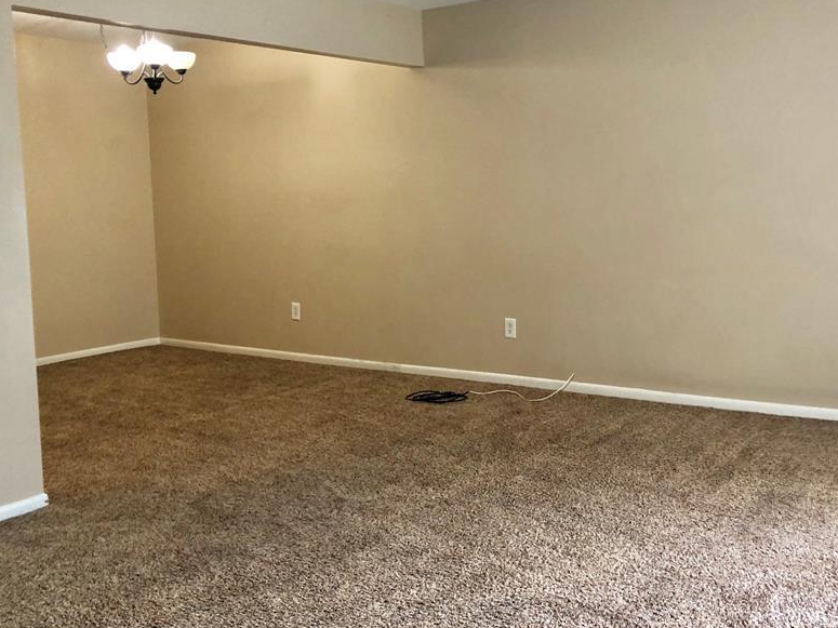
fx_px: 896
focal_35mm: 37
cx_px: 498
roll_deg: +3.2
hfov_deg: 49.9
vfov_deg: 38.5
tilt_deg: -3.9
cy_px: 256
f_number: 1.8
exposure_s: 1/15
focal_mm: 4
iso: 50
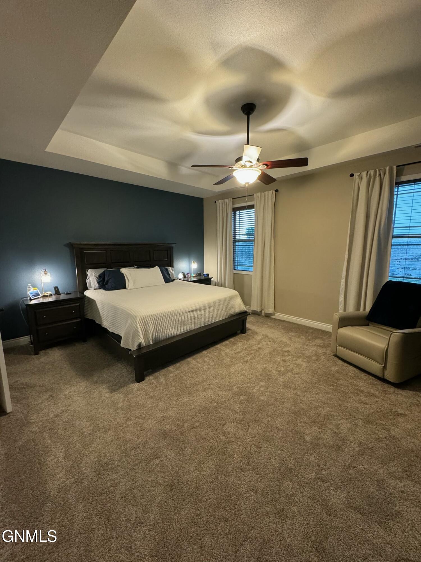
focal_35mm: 14
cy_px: 281
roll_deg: +0.9
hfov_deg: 85.7
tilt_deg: -8.9
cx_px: 210
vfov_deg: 102.1
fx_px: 227
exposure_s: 1/60
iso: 500
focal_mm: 2.22
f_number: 2.2
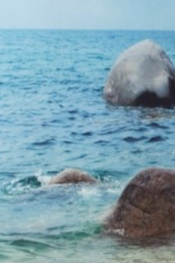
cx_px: 348
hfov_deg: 6.7
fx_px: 1447
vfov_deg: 10.4
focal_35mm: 198
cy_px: 77
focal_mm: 46
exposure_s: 1/100
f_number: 5
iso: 800
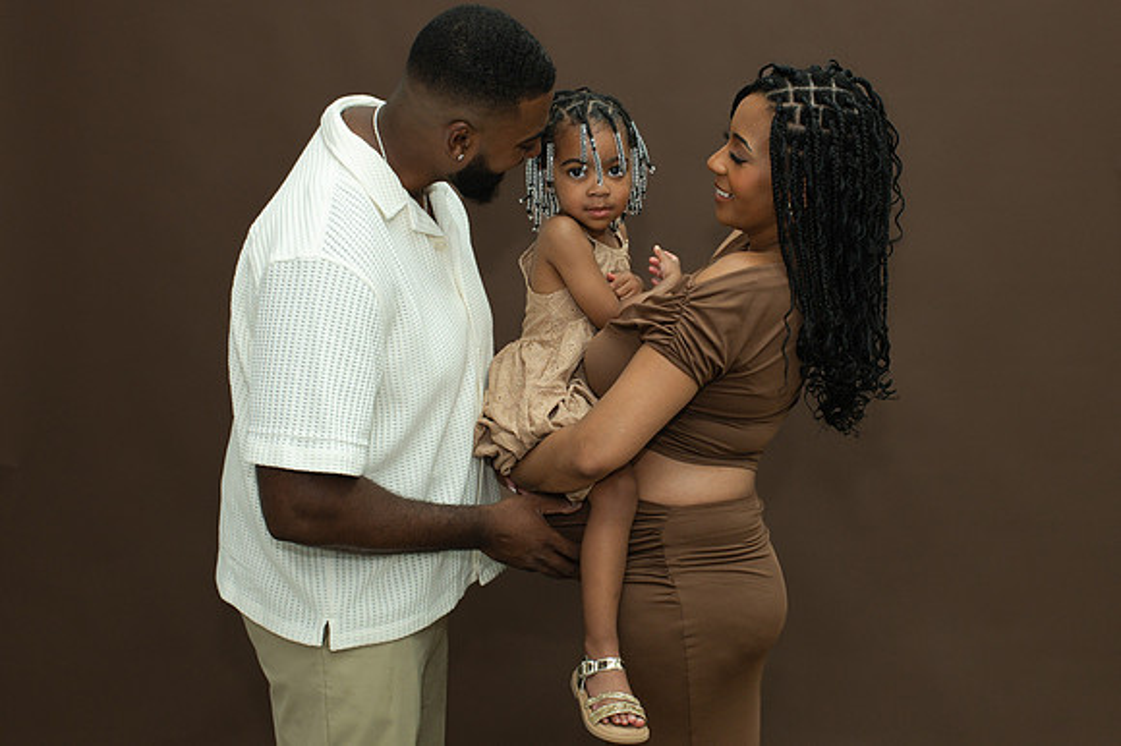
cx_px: 593
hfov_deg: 39.8
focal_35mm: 50
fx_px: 1548
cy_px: 366
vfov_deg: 27.1
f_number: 5
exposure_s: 1/200
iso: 1000
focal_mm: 35
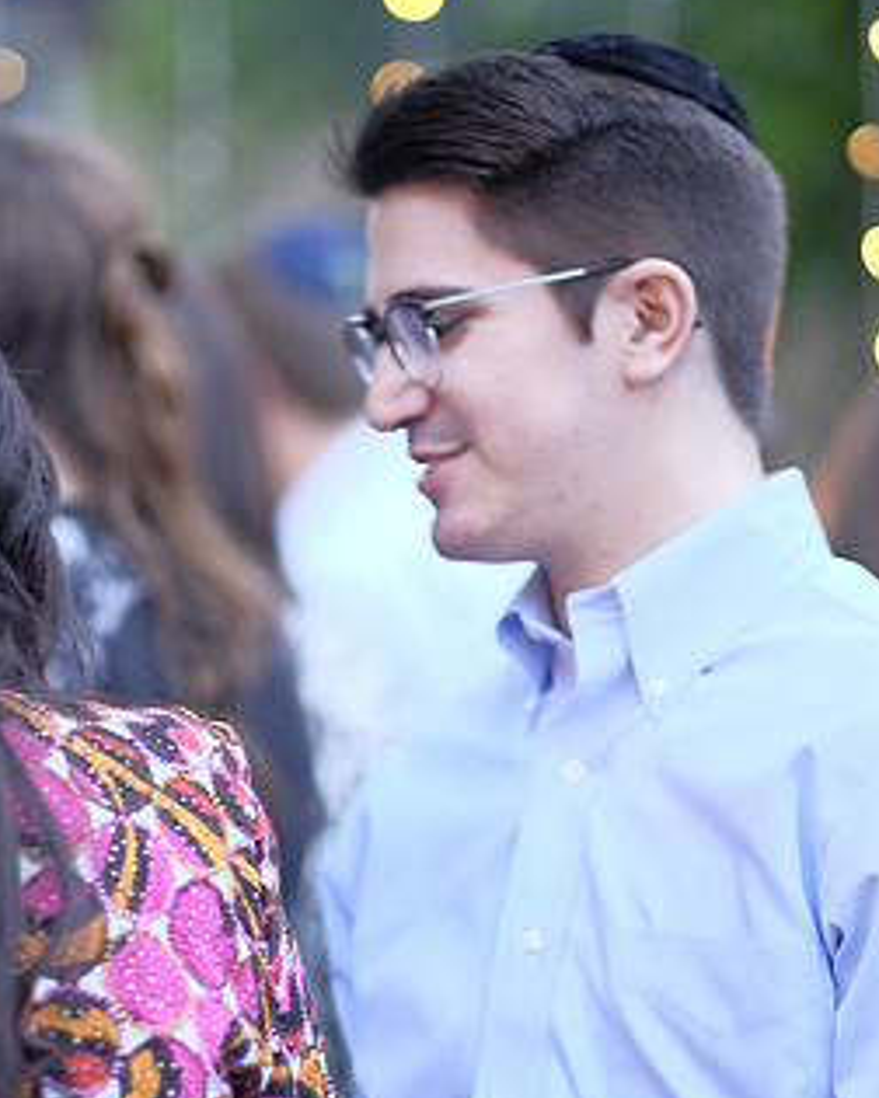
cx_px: 279
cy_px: 570
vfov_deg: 13.3
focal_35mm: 145
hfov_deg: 10.6
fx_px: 4715
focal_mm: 56
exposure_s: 1/100
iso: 800
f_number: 1.2
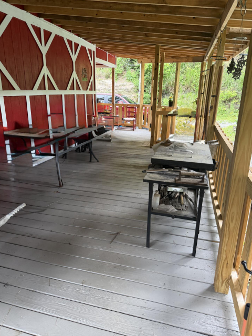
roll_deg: -0.5
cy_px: 171
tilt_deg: -17.5
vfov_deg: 69.4
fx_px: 243
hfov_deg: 54.9
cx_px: 124
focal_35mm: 25
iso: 200
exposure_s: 1/66
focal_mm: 6.76
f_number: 1.78
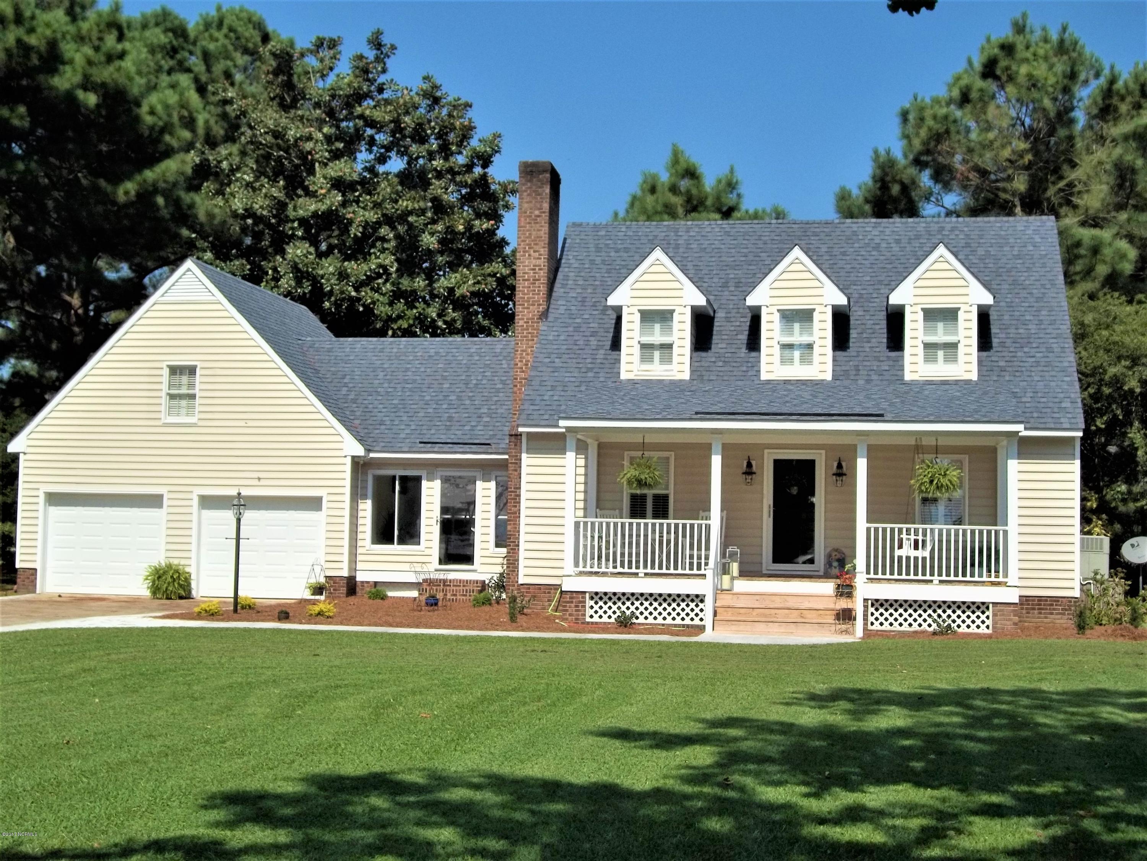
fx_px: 1624
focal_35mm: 49
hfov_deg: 38.9
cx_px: 574
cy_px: 430
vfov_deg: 29.7
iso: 64
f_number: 11.1
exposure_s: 1/200
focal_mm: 8.8
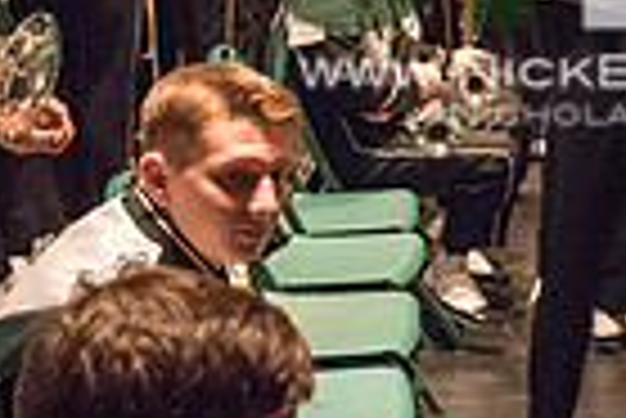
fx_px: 1741
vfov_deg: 13.3
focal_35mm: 100
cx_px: 608
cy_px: -88
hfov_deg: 19.8
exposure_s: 1/60
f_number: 3.5
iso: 4000
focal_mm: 24
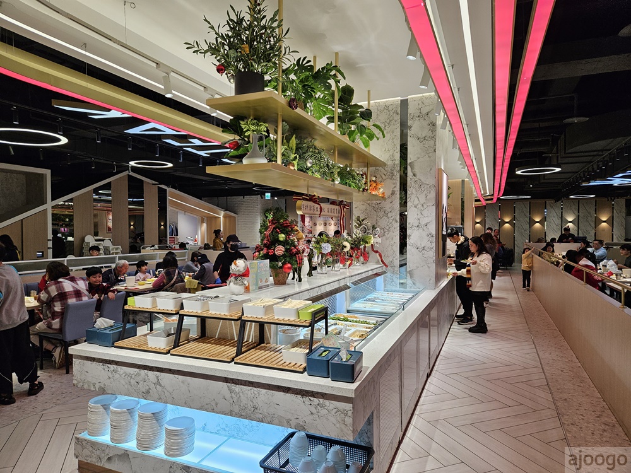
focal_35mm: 23
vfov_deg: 58.9
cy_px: 236
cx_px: 316
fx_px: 419
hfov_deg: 73.9
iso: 80
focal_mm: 5.4
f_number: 1.8
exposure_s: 1/120
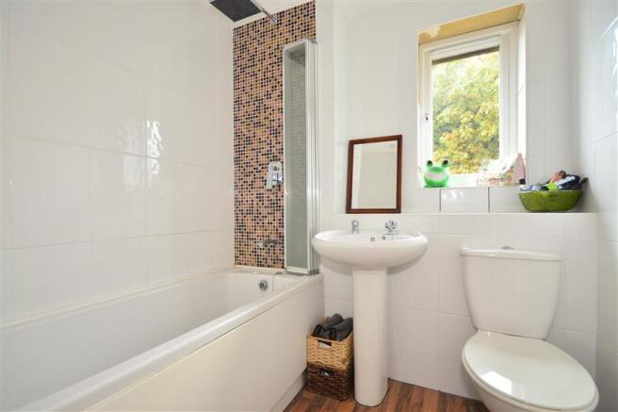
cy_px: 206
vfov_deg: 69.6
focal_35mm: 17
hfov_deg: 92.5
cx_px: 309
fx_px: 296
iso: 400
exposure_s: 1/13
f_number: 5.6
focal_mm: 11.5
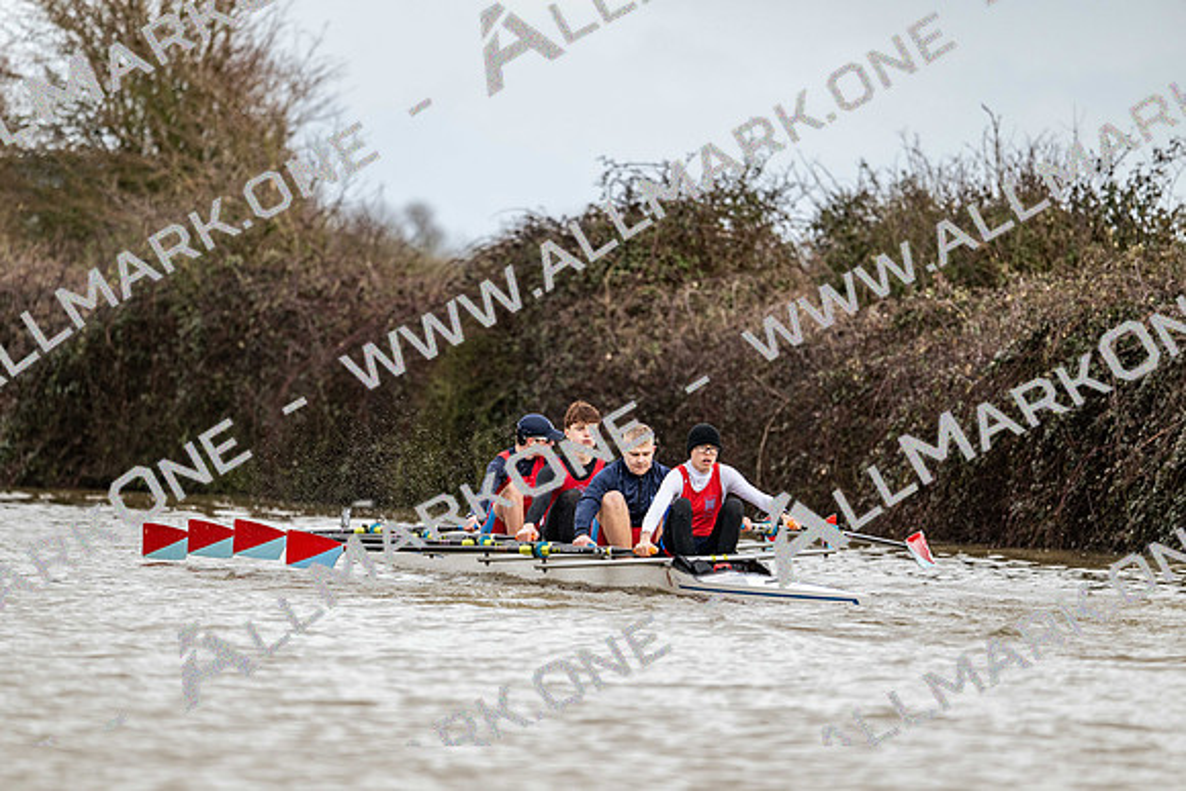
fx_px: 13180
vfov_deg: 3.4
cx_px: 593
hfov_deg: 5.2
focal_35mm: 400
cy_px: 396
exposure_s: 1/1600
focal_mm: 400
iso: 560
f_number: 4.5
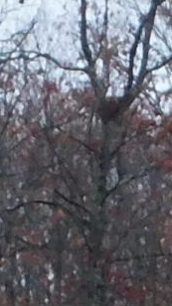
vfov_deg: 5.0
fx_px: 3442
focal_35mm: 424
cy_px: 543
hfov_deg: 2.8
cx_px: 606
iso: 400
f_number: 3.6
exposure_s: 1/20
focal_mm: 7.1
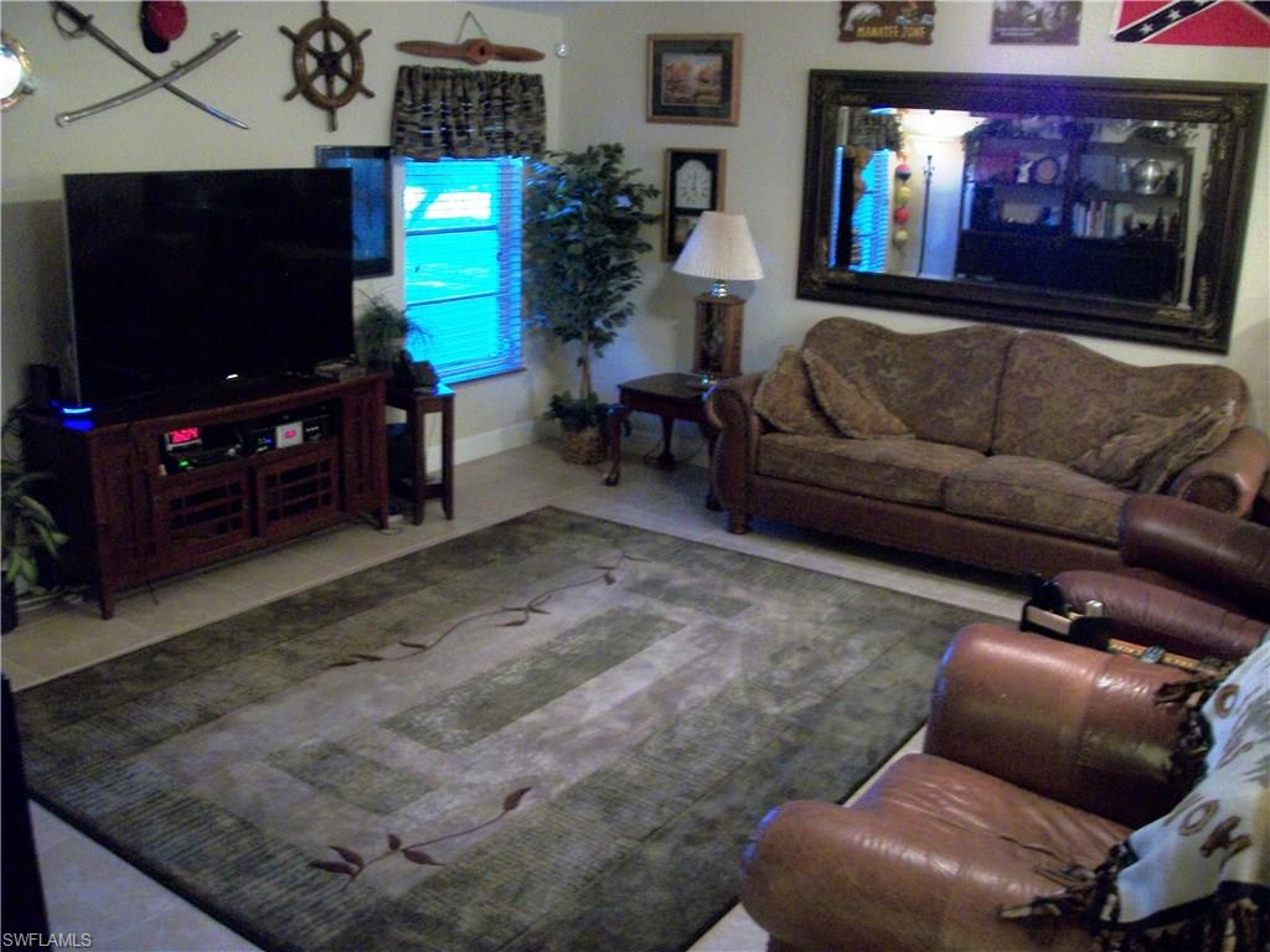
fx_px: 1174
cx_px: 635
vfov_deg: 44.2
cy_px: 476
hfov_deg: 56.8
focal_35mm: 32
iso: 250
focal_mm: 5.7
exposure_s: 1/8
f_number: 2.9
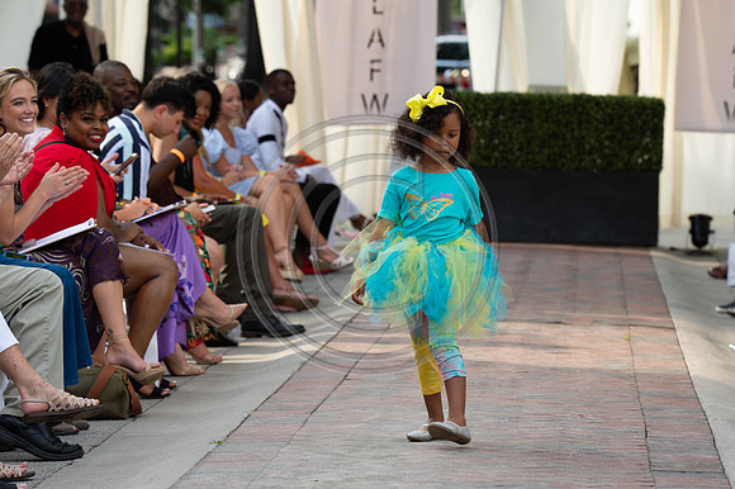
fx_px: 3673
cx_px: 368
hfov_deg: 11.4
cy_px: 244
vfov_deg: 7.6
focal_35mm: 180
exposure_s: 1/160
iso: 400
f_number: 10
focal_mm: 180
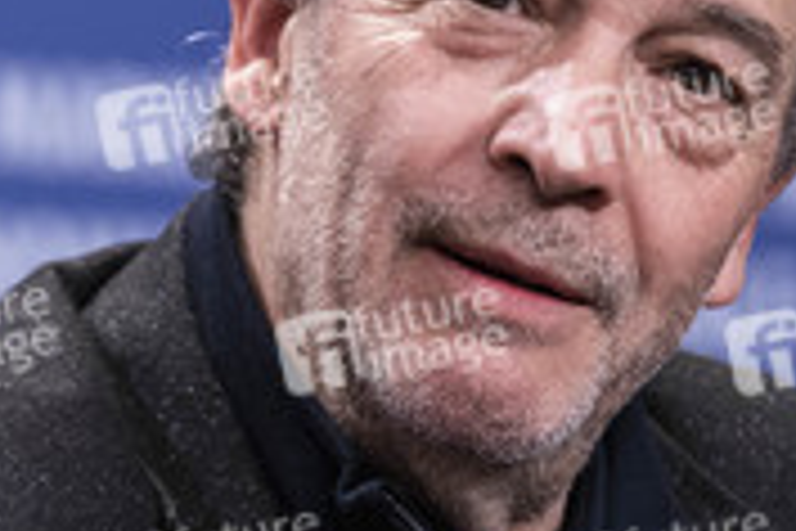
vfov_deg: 2.6
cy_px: 230
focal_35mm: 535
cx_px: 272
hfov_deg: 3.9
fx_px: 11829
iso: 1250
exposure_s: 1/100
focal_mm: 140
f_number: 3.2
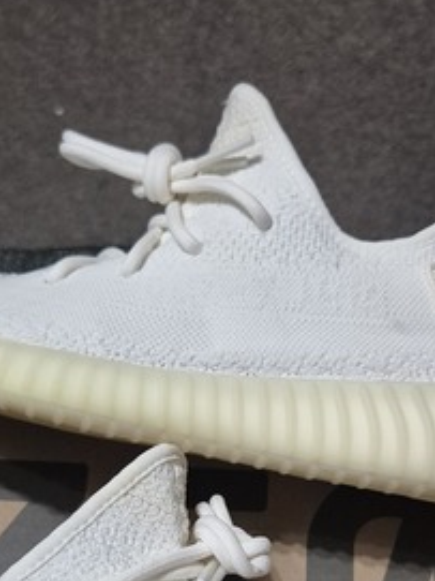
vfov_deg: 32.4
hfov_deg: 25.2
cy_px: 462
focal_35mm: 58
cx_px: 199
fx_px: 973
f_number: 1.8
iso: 1000
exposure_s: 1/100
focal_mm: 5.4
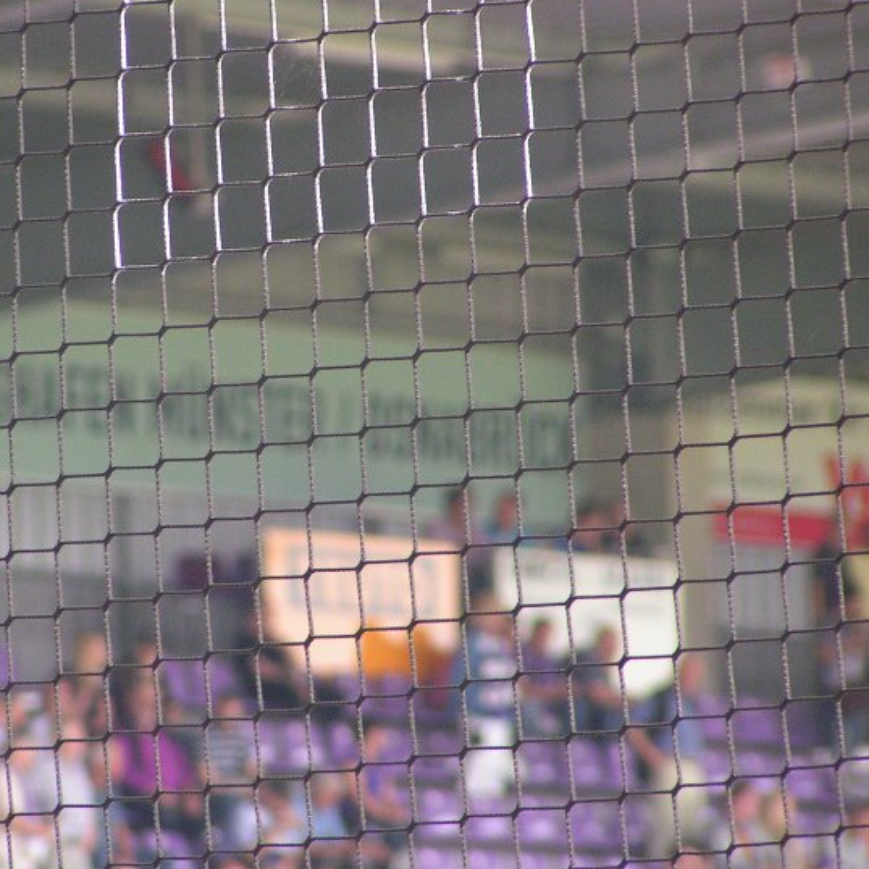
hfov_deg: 4.3
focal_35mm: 409
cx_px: 258
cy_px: 389
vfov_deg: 4.3
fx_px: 11616
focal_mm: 47.6
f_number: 3.5
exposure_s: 1/400
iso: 160
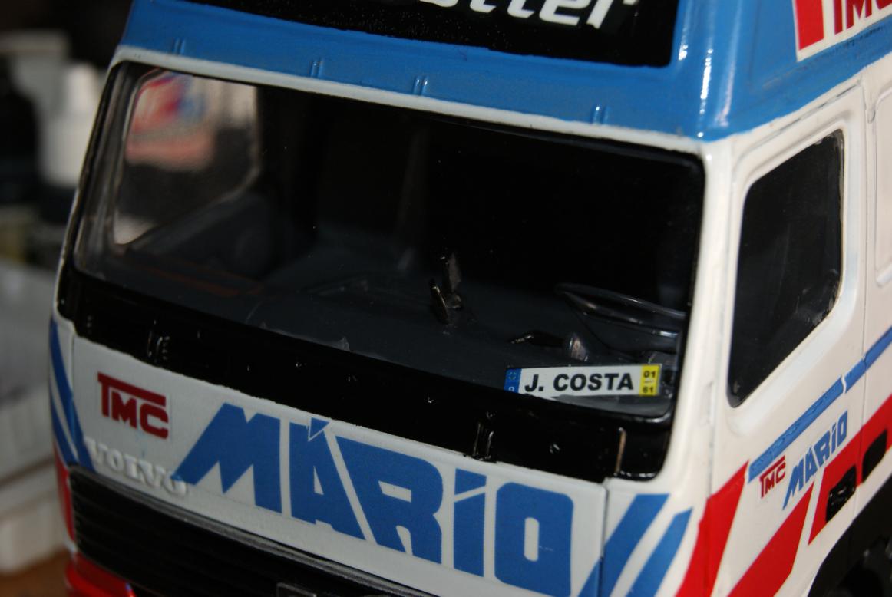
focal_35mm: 68
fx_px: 1675
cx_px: 446
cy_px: 298
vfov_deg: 20.2
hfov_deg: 29.8
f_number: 8
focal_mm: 45
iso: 400
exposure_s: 1/80
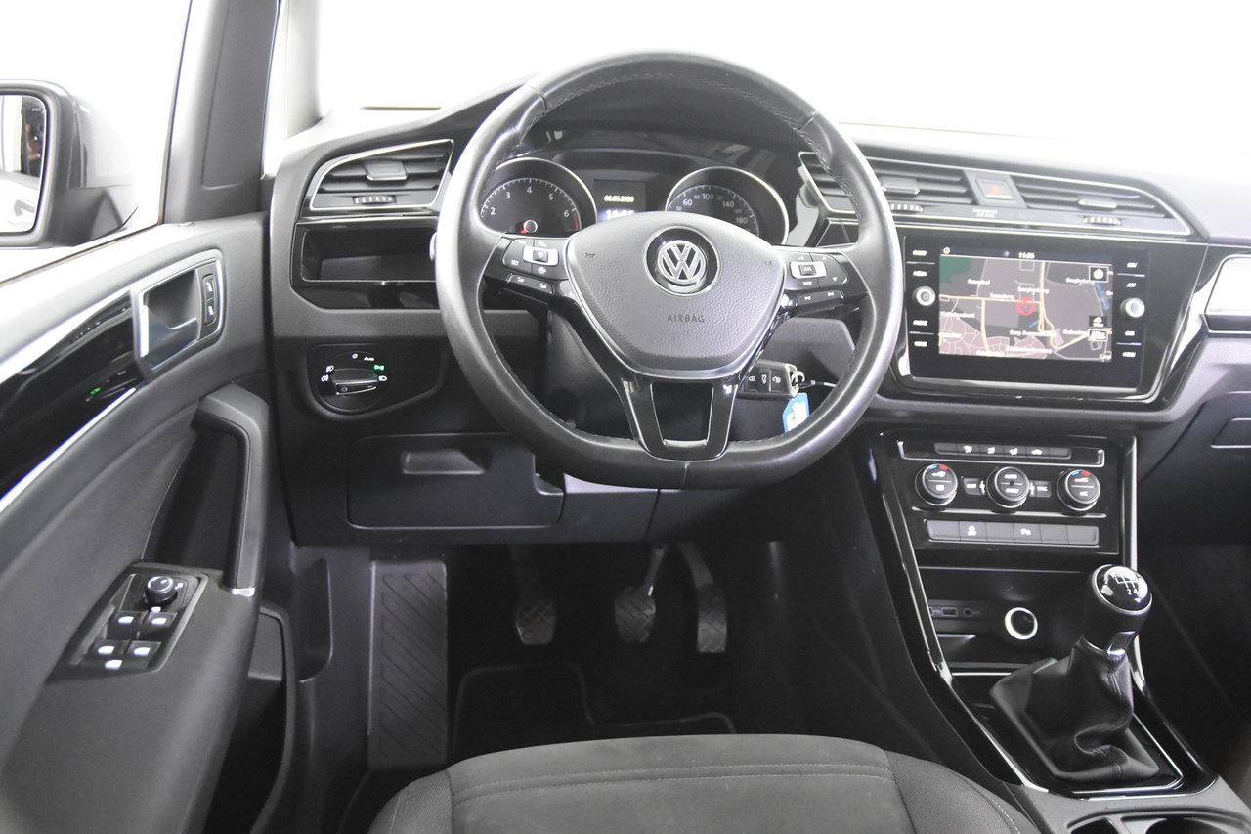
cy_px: 417
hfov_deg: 57.2
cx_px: 626
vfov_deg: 40.0
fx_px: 1147
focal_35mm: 33
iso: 8000
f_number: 3
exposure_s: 1/30
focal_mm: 22
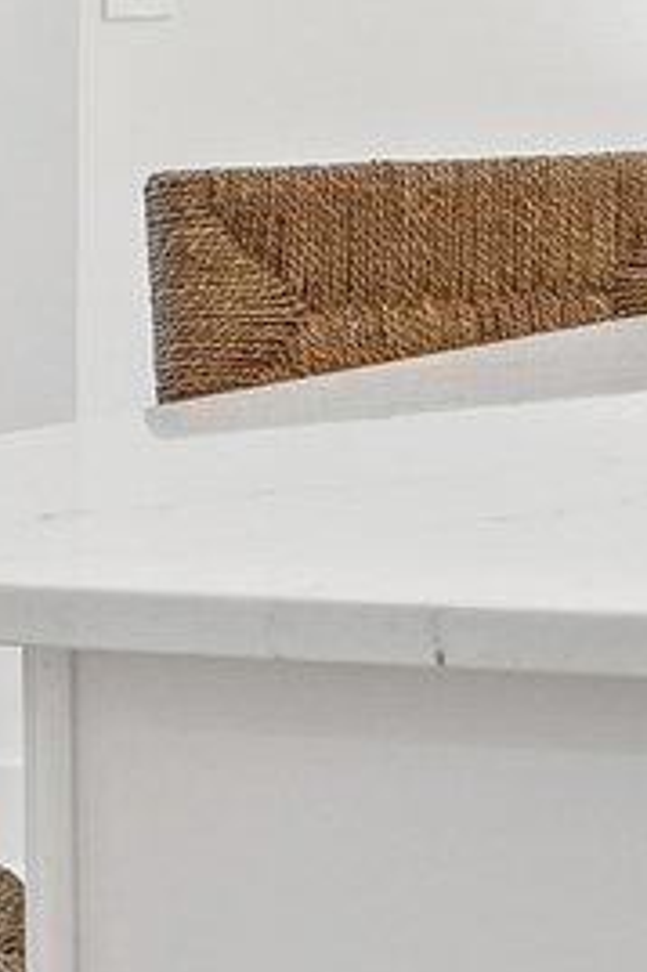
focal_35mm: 122
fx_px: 3293
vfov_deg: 16.3
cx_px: 2039
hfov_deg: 8.9
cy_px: -89
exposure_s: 1/60
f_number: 8
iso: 400
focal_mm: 16
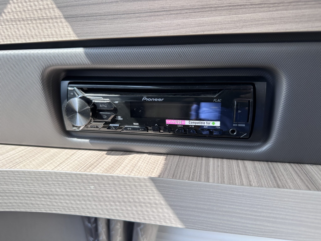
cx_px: 160
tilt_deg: -13.3
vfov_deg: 56.8
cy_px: 120
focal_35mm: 24
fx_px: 223
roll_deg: +0.9
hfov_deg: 71.6
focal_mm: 6.86
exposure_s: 1/228
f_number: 1.78
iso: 64
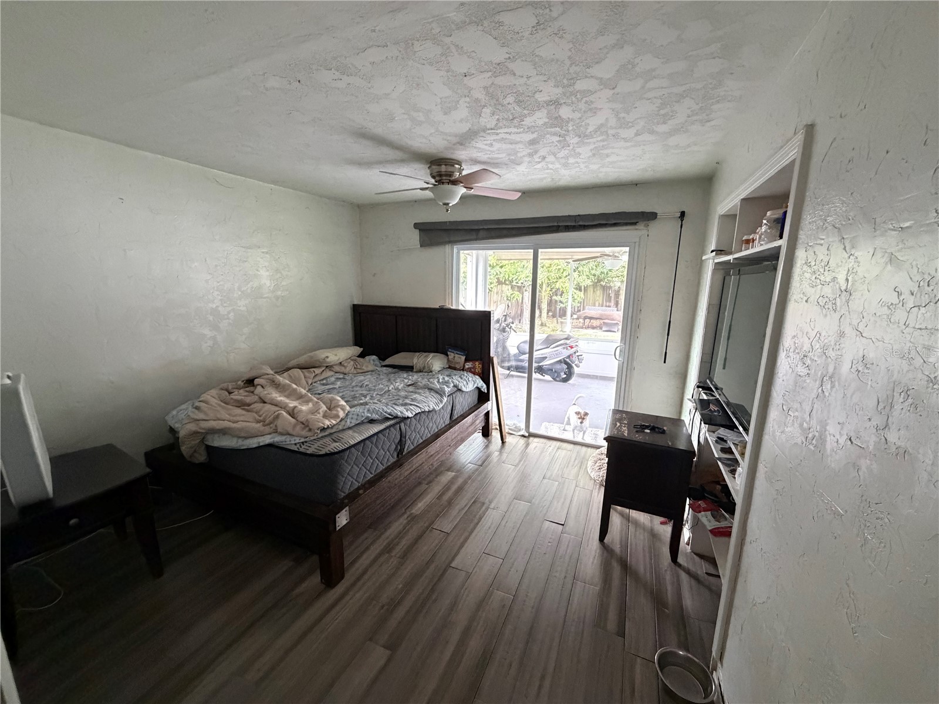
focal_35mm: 14
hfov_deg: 102.1
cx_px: 470
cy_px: 352
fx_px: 380
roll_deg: -0.7
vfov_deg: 85.7
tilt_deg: -10.9
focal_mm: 2.22
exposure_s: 1/60
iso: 1000
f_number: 2.2
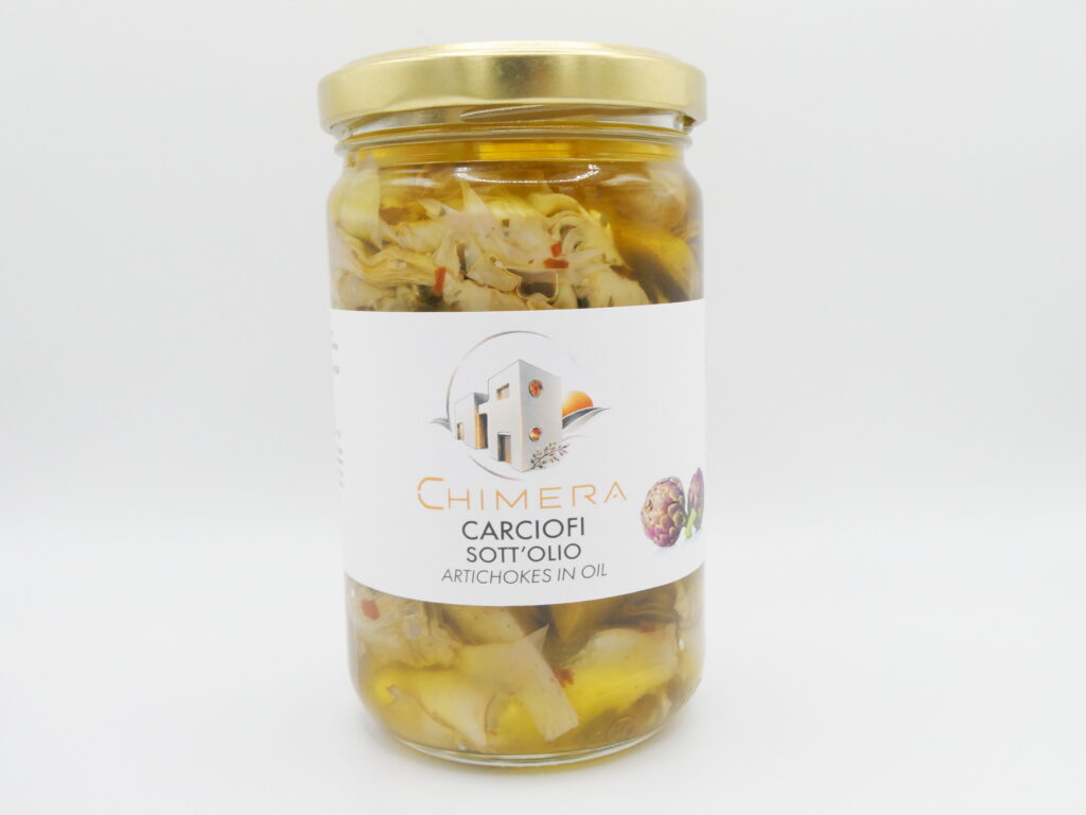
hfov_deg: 52.6
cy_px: 408
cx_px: 543
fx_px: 1098
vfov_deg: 40.7
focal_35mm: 35
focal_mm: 6.3
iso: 80
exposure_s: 1/100
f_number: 5
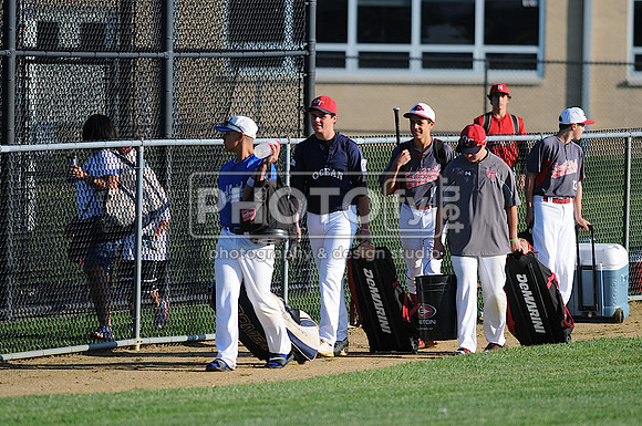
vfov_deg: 3.0
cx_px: 321
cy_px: 213
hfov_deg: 4.6
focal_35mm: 450
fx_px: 8014
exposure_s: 1/1250
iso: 200
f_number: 4
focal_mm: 300
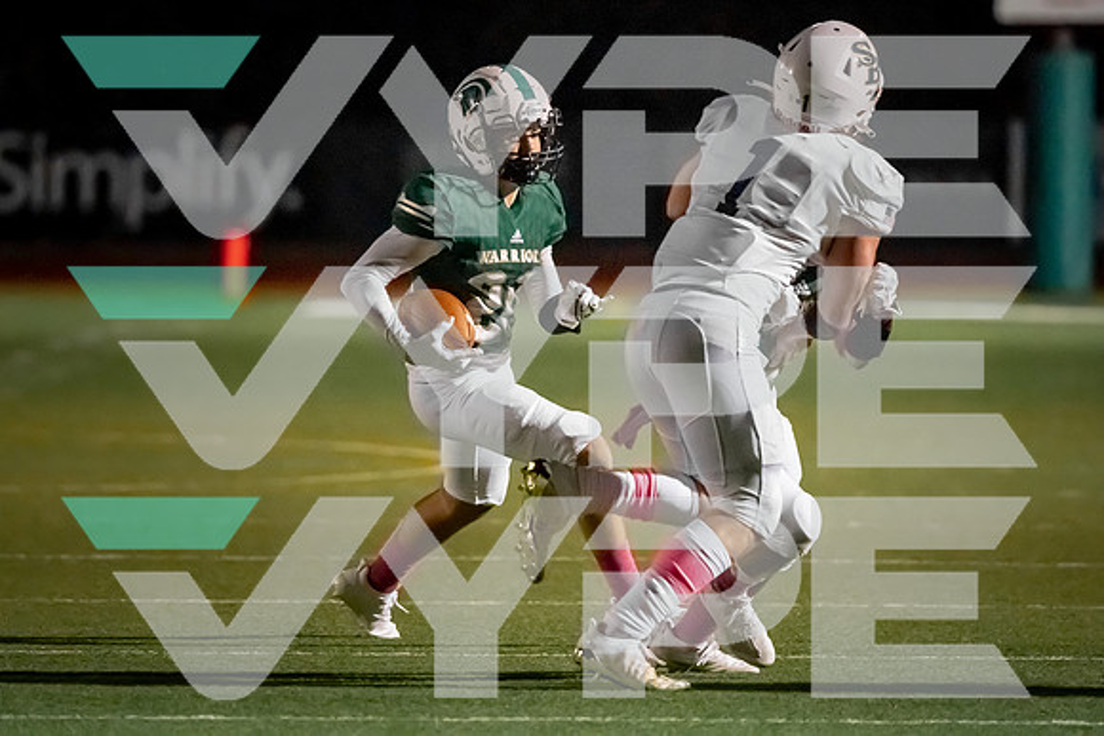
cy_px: 328
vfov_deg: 2.5
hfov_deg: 3.7
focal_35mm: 550
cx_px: 492
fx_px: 16862
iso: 16000
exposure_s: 1/1600
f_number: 6.3
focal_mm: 496
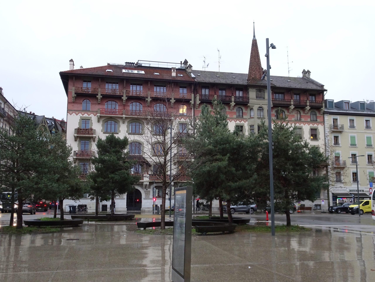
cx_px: 188
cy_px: 141
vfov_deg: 40.7
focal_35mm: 35
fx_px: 379
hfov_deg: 52.6
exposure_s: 1/40
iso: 200
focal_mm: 5.98
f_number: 4
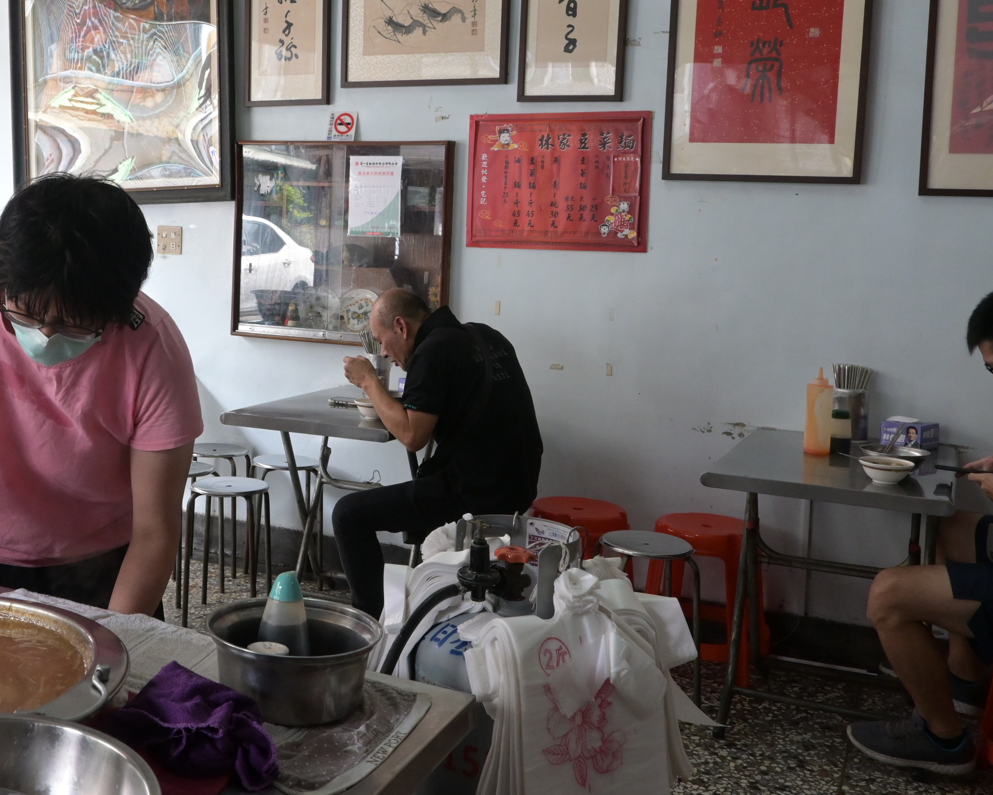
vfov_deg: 36.2
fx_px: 1205
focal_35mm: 41
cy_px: 290
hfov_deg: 44.0
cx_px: 309
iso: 1600
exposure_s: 1/125
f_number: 5.6
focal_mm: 16
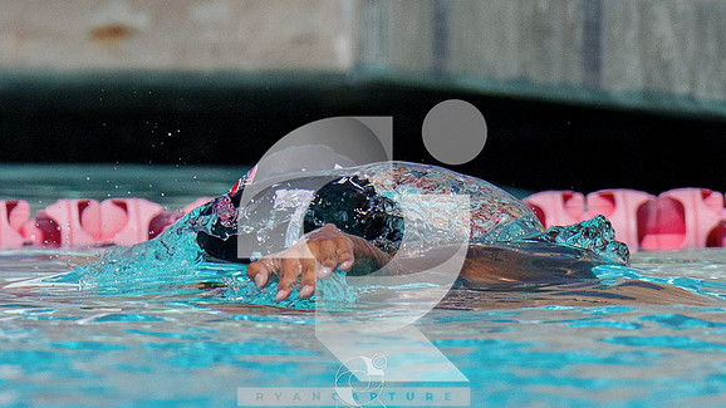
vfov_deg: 1.0
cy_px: 358
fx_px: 22771
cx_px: 417
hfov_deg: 1.8
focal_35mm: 1183
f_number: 4
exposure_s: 1/10000
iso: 320
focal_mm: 200
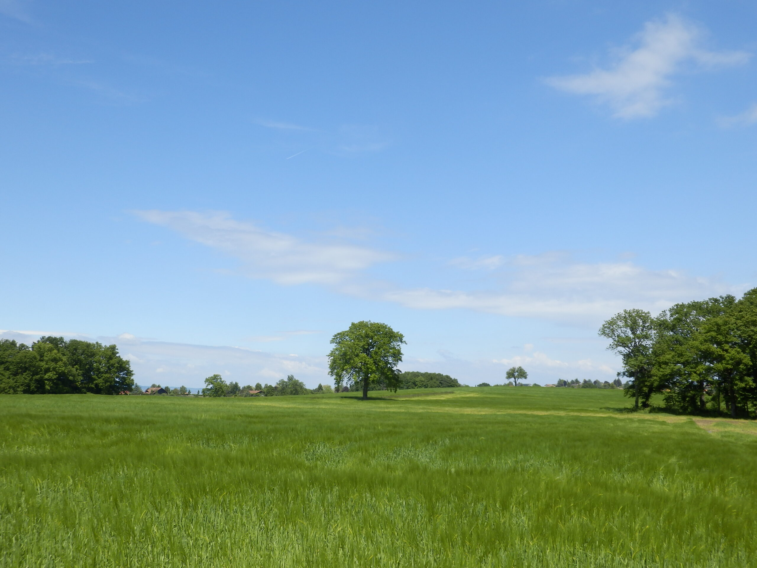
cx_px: 378
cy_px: 284
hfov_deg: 50.1
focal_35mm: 37
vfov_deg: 38.7
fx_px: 809
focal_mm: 6.6
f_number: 3.9
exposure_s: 1/800
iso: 80
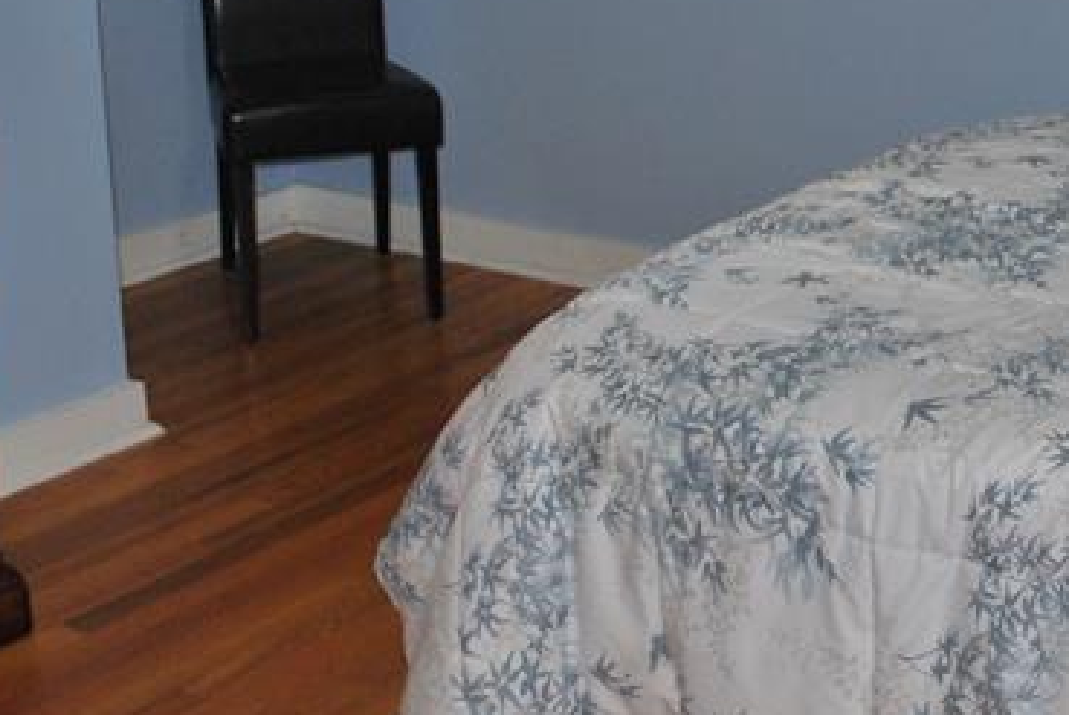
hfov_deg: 26.0
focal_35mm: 75
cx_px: 991
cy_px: 161
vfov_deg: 18.1
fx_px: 2230
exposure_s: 1/60
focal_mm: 18
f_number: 3.8
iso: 200
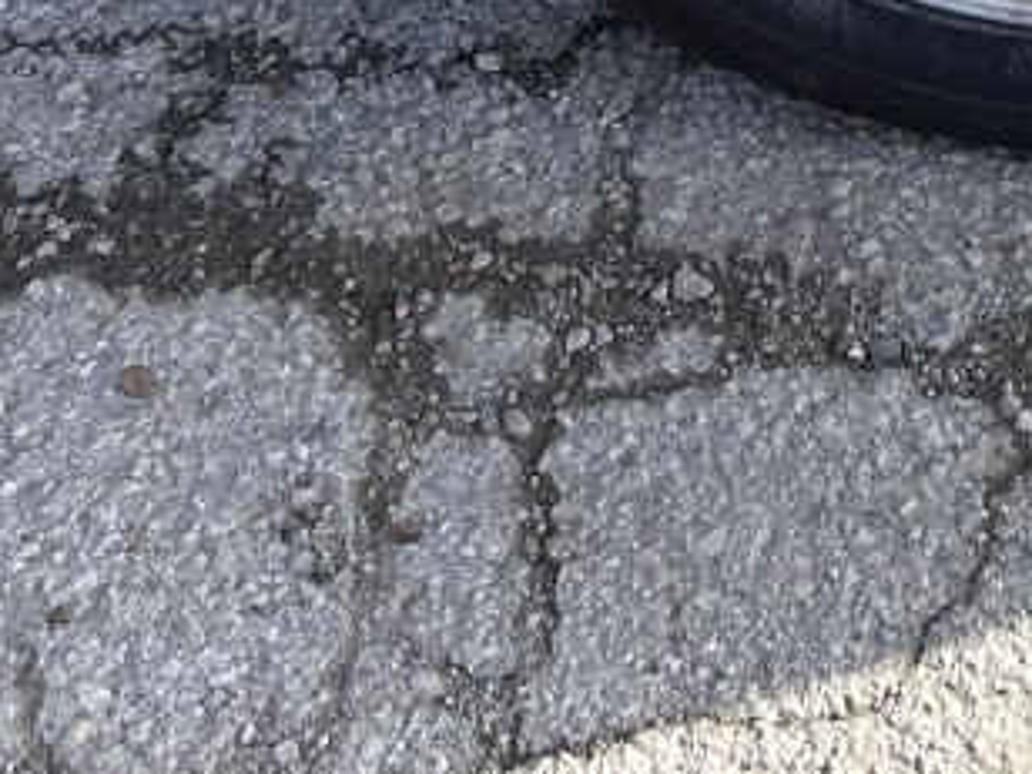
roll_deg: +0.4
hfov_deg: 17.9
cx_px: 982
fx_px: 3220
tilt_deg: -25.2
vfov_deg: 12.1
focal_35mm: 108
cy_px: -811
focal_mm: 5.7
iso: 50
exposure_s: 1/1266
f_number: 1.5
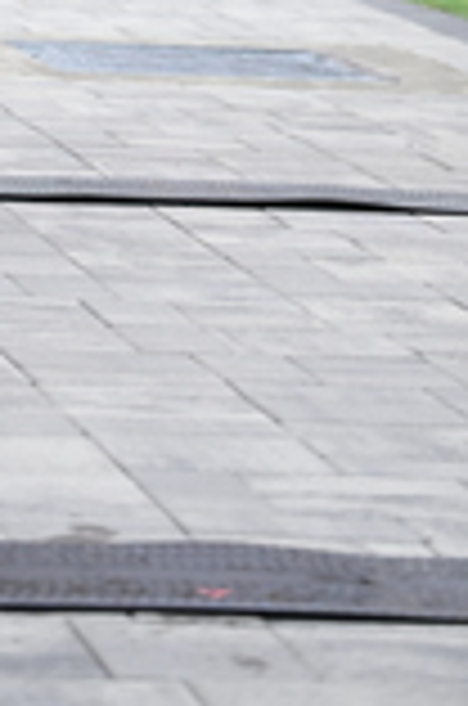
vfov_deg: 8.1
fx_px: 4818
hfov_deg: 5.5
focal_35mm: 246
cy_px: -522
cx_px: -74
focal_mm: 70
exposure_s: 1/2000
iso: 800
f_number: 2.8
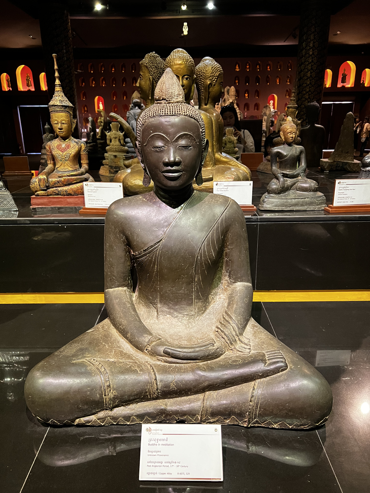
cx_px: 185
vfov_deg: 67.3
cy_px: 246
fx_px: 371
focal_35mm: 26
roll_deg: +0.4
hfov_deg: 53.1
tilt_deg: -18.7
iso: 500
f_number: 1.5
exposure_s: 1/50
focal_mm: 5.7
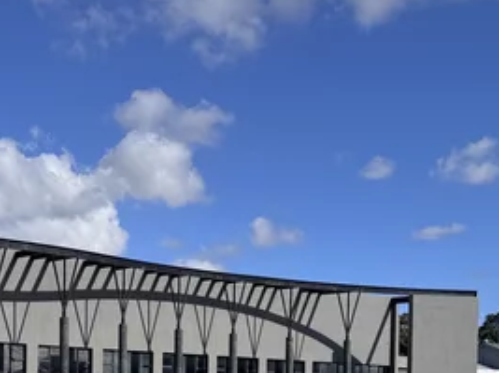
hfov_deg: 26.8
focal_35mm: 72
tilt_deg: -0.2
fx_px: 1037
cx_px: 144
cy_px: 423
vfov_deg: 19.5
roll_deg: -0.9
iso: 80
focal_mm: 6.76
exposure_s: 1/6410
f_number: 1.78
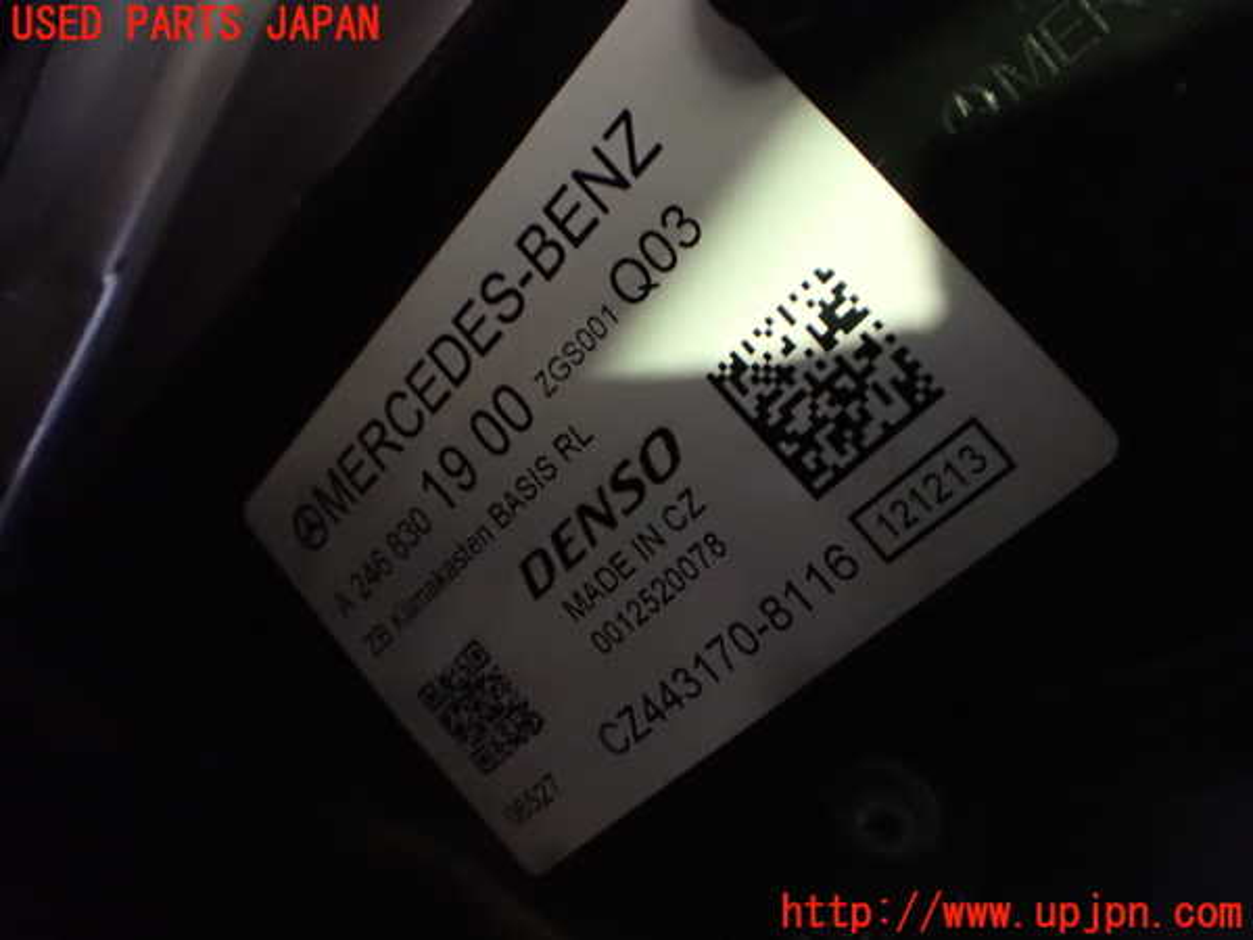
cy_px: 470
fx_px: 1086
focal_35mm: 30
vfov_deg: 46.8
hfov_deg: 60.0
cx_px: 626
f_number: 2.3
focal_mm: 5.4
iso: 1600
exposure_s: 1/13
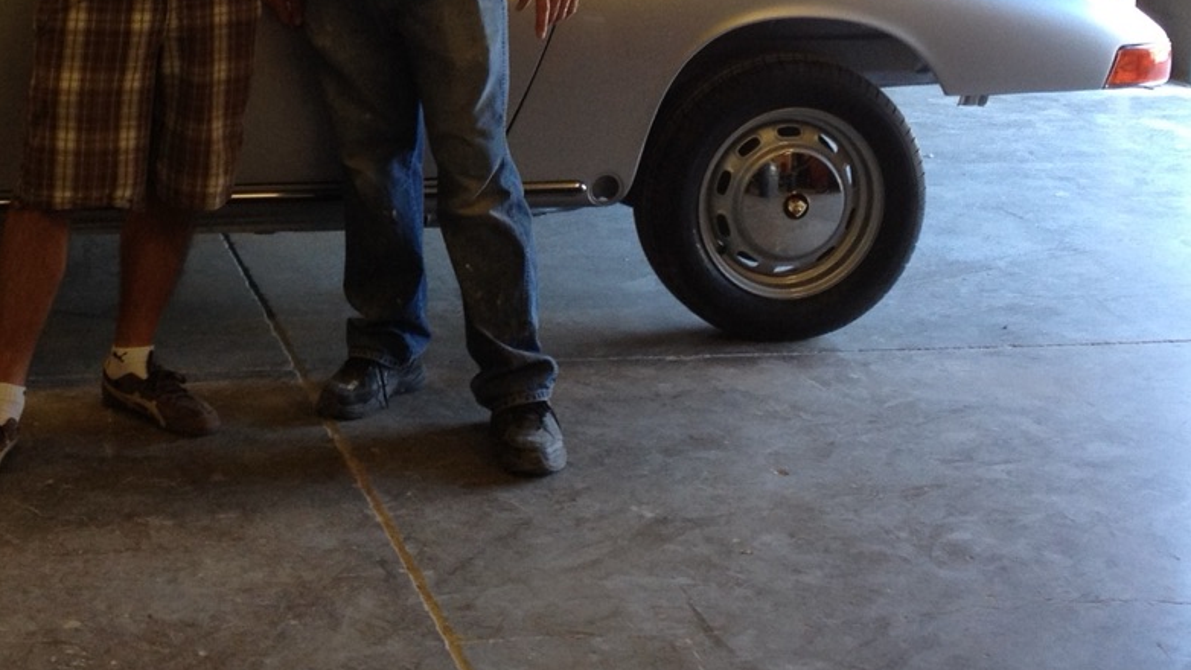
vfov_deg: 15.0
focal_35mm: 78
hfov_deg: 26.9
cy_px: -132
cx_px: 315
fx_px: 2463
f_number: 2.4
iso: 80
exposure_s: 1/40
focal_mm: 4.28
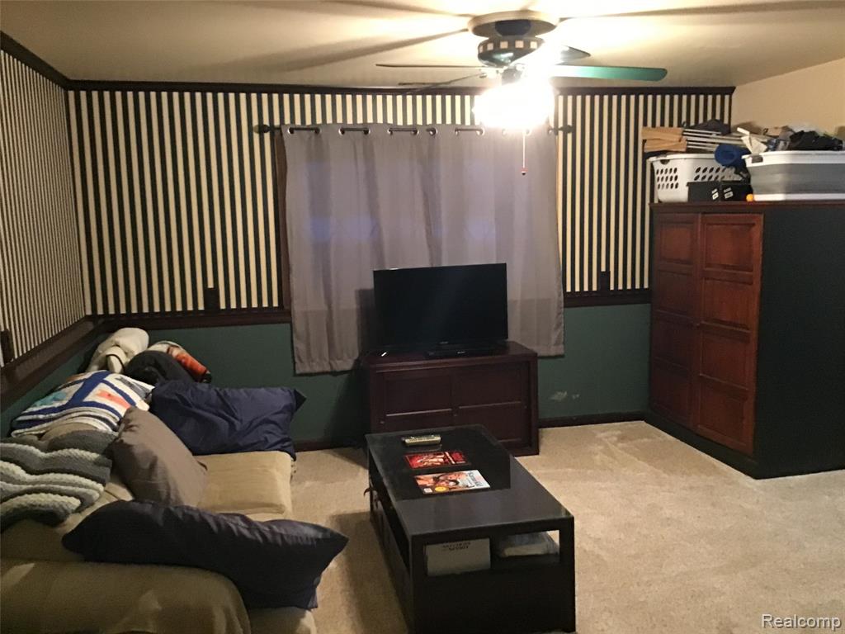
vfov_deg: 45.4
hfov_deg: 58.4
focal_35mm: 31
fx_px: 757
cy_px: 317
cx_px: 422
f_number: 2.4
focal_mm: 3.3
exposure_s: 1/15
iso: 400
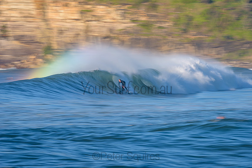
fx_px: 2240
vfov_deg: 4.3
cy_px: 84
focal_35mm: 320
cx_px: 126
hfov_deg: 6.4
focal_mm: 320
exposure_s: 1/10
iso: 31
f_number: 14
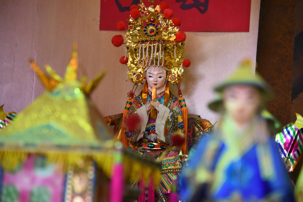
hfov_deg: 17.1
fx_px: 1010
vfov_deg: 11.4
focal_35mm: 120
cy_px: 101
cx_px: 152
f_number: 4
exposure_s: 1/200
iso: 12800
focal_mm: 120
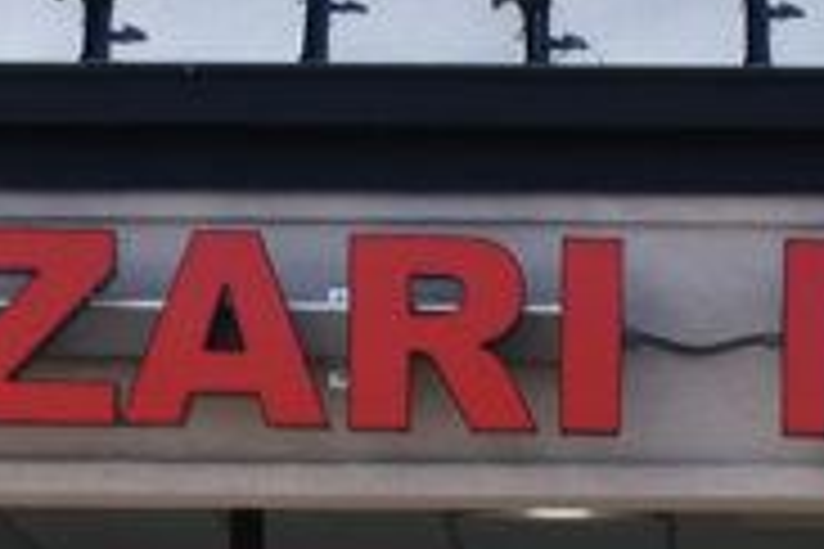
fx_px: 5768
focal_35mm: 252
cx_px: 752
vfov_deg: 5.3
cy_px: 1242
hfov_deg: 8.1
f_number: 11
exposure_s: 1/400
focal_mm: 30
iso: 400
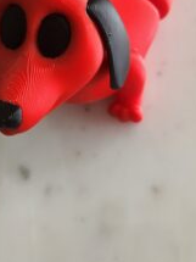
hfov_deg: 25.6
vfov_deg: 33.3
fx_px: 431
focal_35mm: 57
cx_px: 114
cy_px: 74
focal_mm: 5.4
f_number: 1.8
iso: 250
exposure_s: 1/120
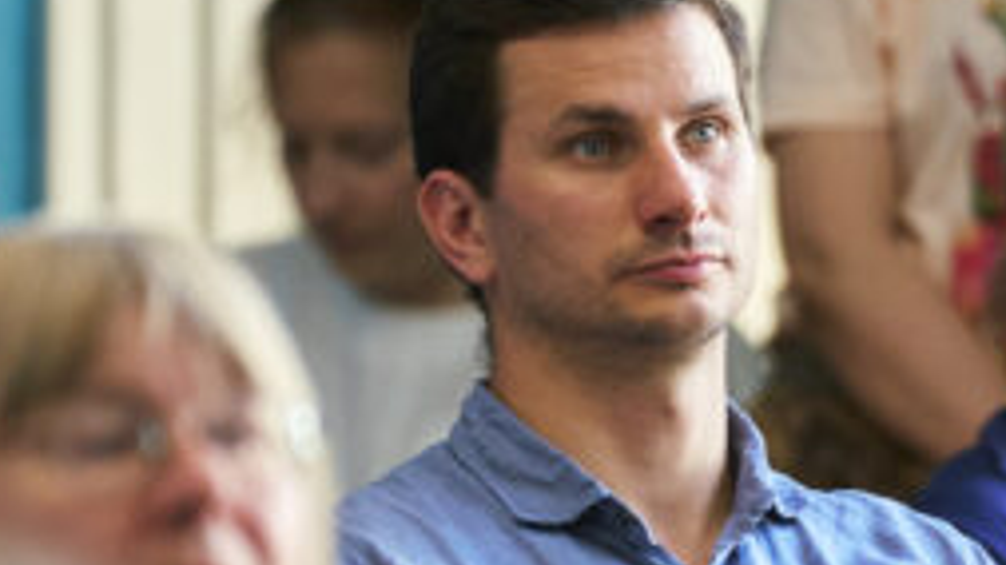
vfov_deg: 1.4
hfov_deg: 2.5
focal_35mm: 854
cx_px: 656
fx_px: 22769
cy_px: 416
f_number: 2.8
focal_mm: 200
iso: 1250
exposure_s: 1/200
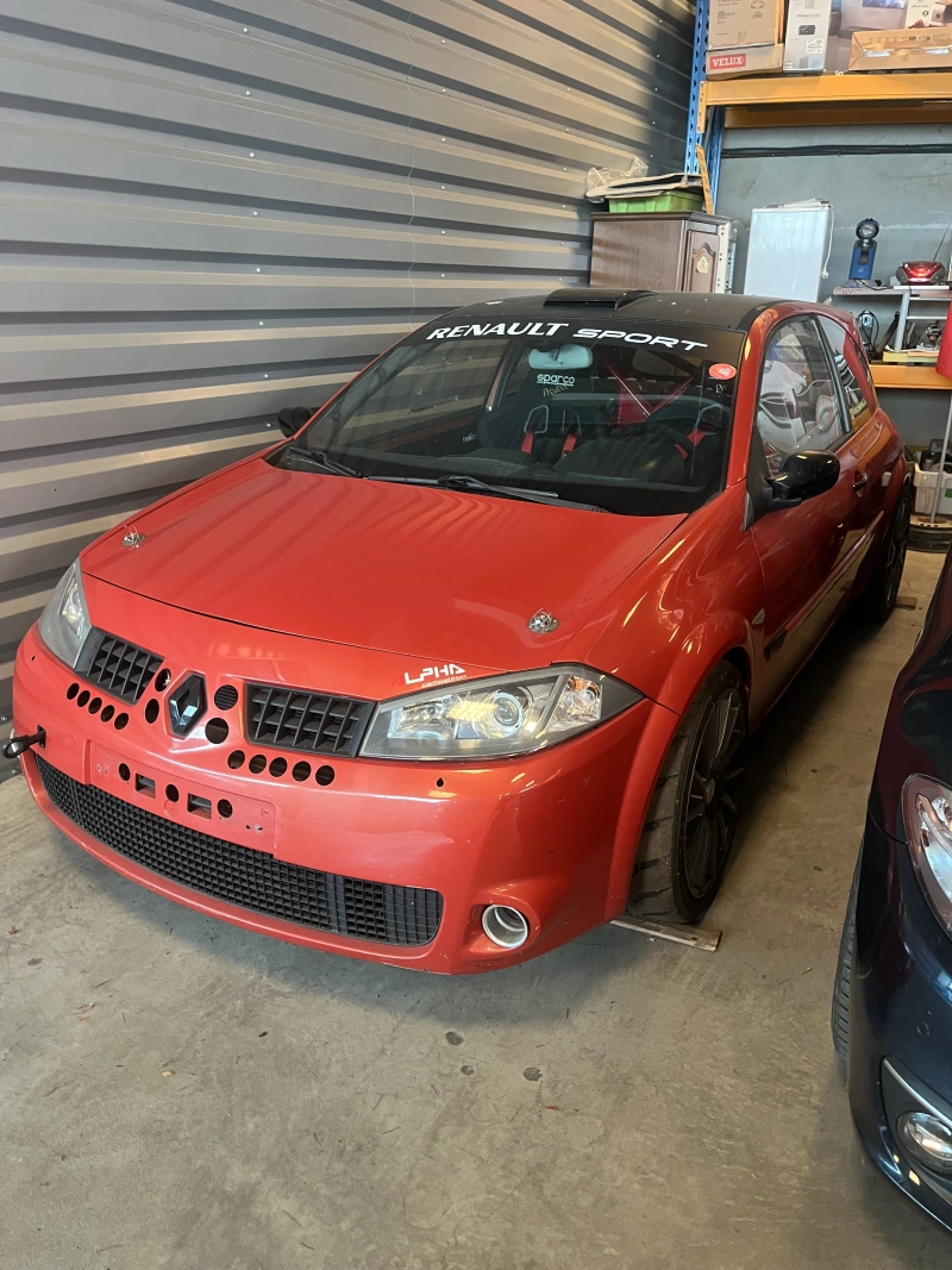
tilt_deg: -17.8
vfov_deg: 67.3
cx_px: 476
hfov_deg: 53.1
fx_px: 954
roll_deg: -0.4
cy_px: 635
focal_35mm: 26
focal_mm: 5.1
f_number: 1.6
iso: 400
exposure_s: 1/60
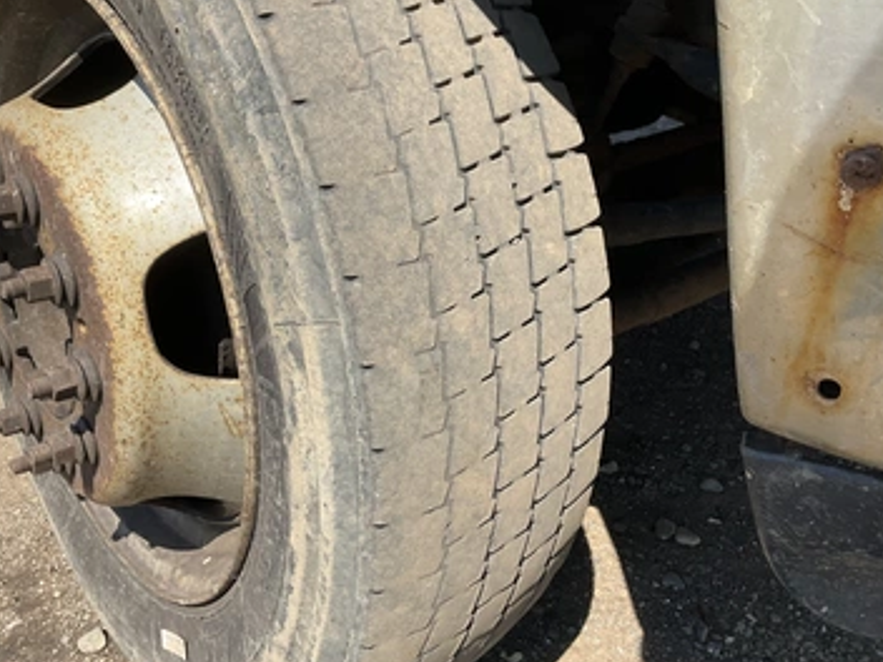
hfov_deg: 55.4
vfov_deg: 42.9
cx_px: 444
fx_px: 842
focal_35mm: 33
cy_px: 311
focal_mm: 3
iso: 25
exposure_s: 1/962
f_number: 1.8
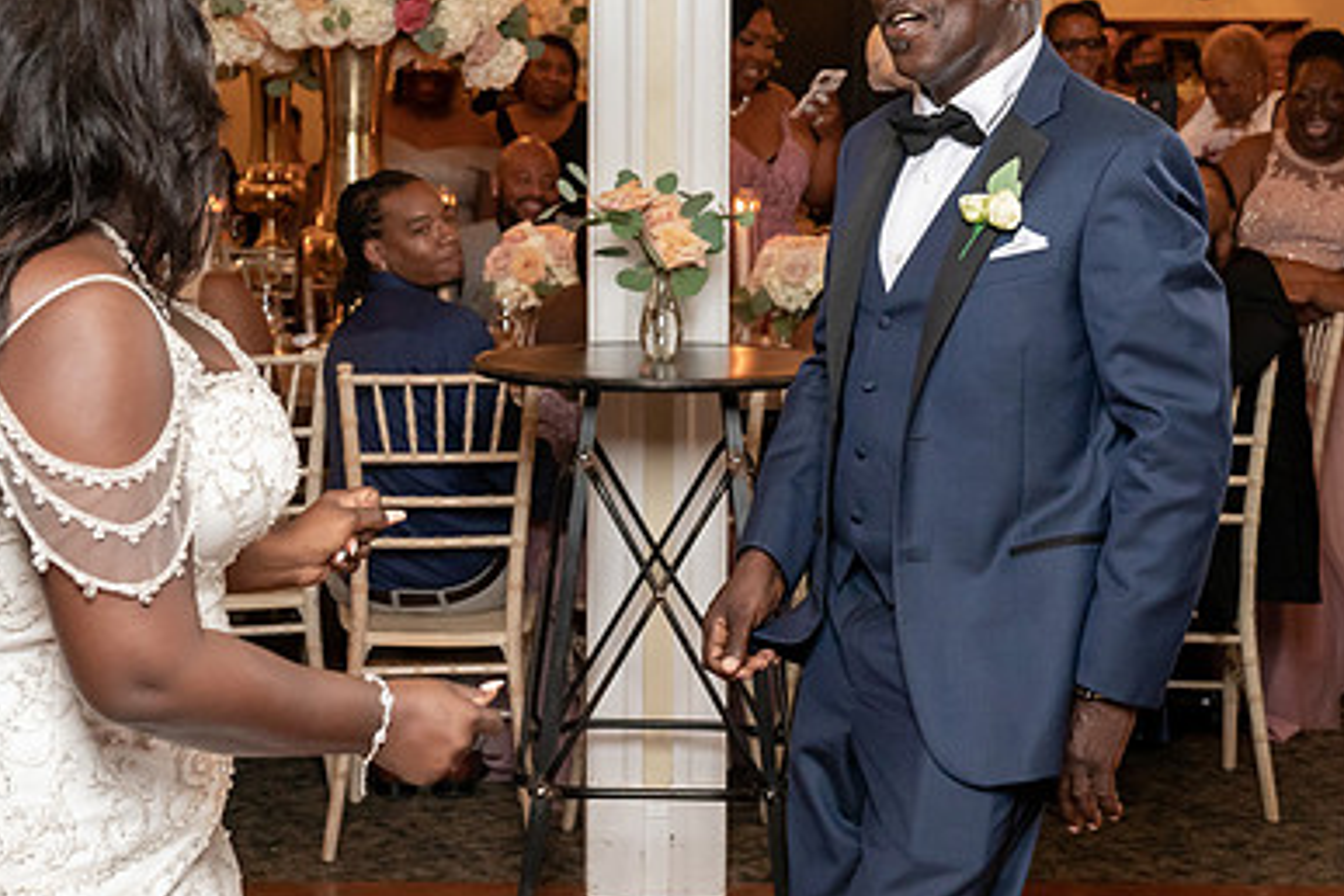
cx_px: 608
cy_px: 245
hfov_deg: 29.6
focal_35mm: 68
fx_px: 2538
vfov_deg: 19.9
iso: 4000
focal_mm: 42
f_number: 5.6
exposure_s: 1/200
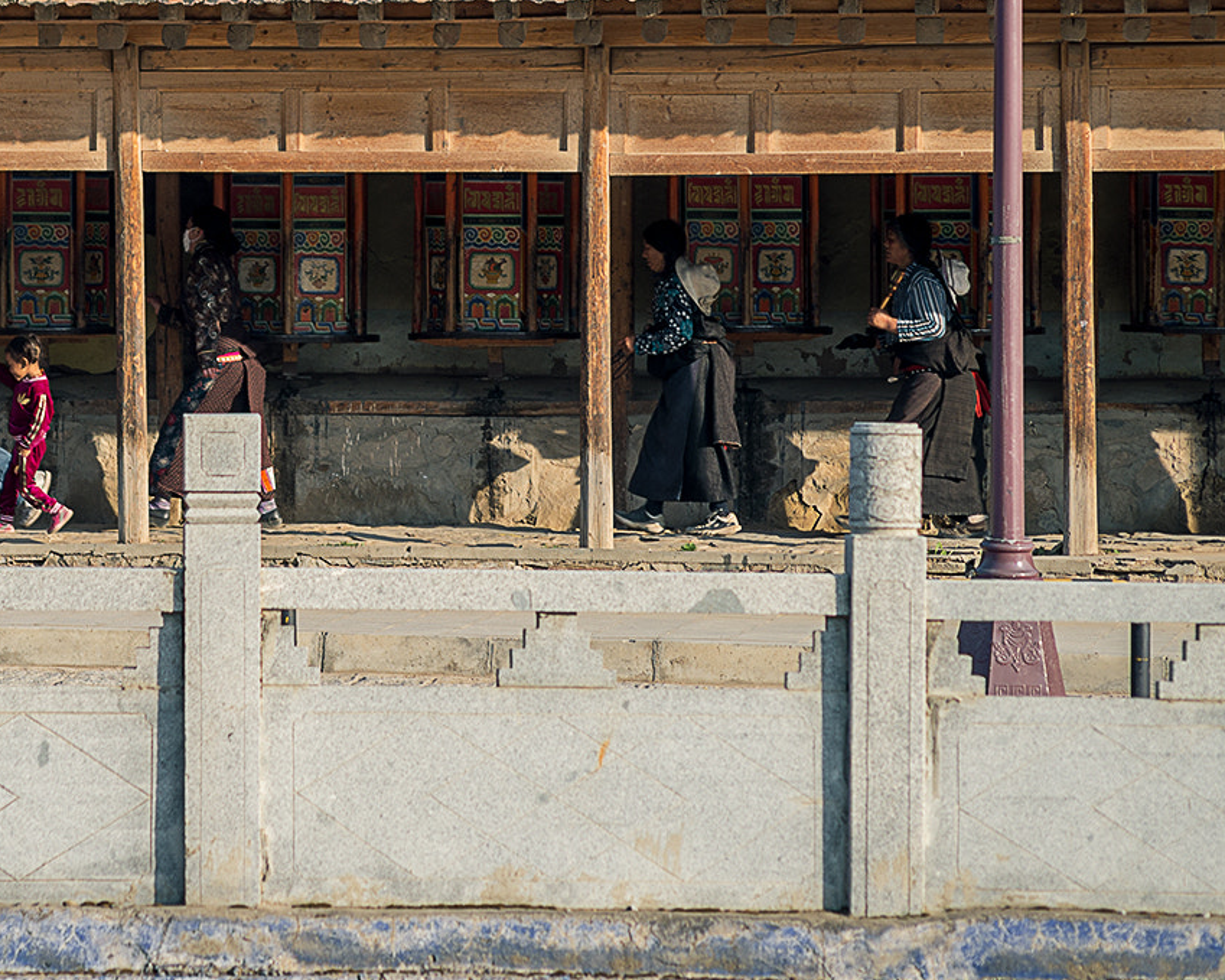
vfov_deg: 4.1
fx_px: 13630
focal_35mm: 376
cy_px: 106
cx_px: 234
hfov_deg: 5.1
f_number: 8
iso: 140
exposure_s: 1/200
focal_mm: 170
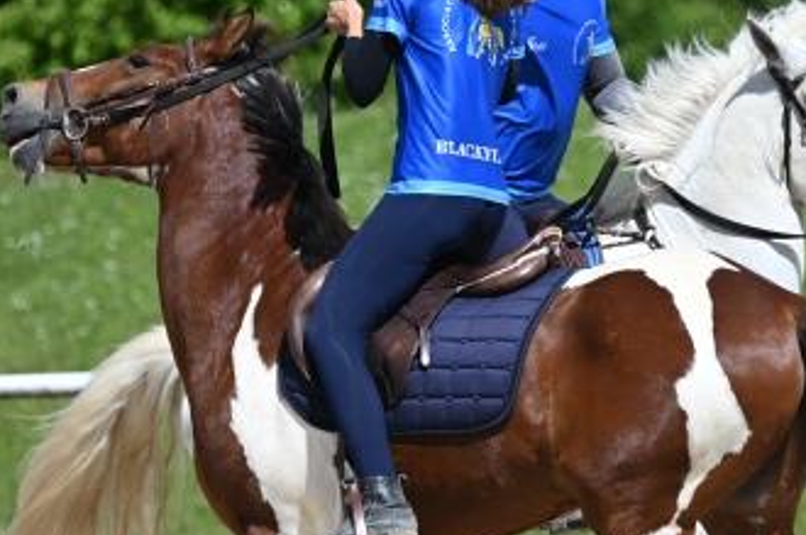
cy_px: 239
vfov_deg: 1.6
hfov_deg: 2.4
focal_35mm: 849
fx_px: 18980
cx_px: 423
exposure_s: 1/1250
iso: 220
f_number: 5.3
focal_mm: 350
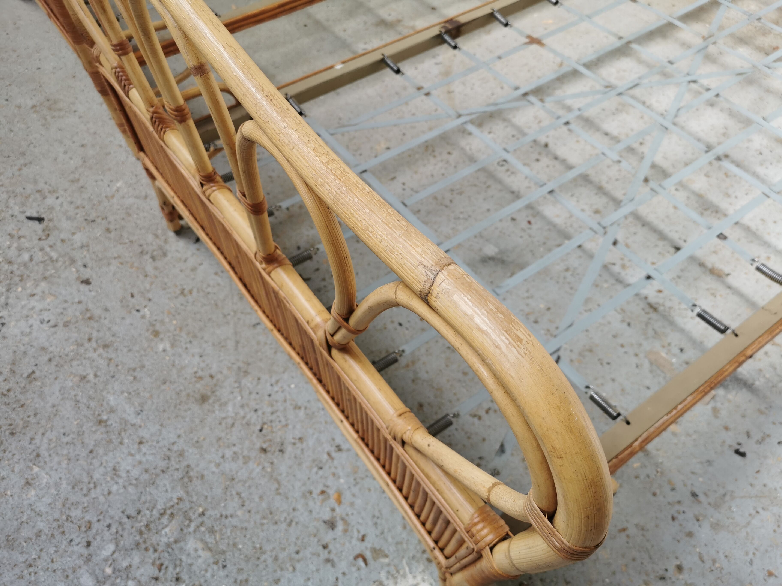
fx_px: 610
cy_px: 293
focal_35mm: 27
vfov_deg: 51.4
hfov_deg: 65.3
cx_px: 391
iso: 50
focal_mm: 5.58
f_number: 1.8
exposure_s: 1/306
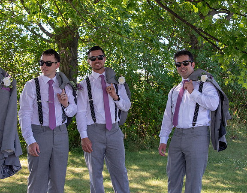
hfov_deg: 24.0
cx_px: 145
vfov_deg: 18.9
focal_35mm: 80
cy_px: 96
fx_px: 579
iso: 400
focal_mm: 48
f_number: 6.3
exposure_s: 1/160
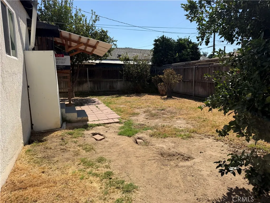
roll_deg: +1.7
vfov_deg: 56.8
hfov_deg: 71.6
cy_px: 102
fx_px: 187
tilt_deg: -8.1
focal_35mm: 24
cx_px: 135
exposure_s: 1/5319
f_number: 1.78
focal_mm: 6.76
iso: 80
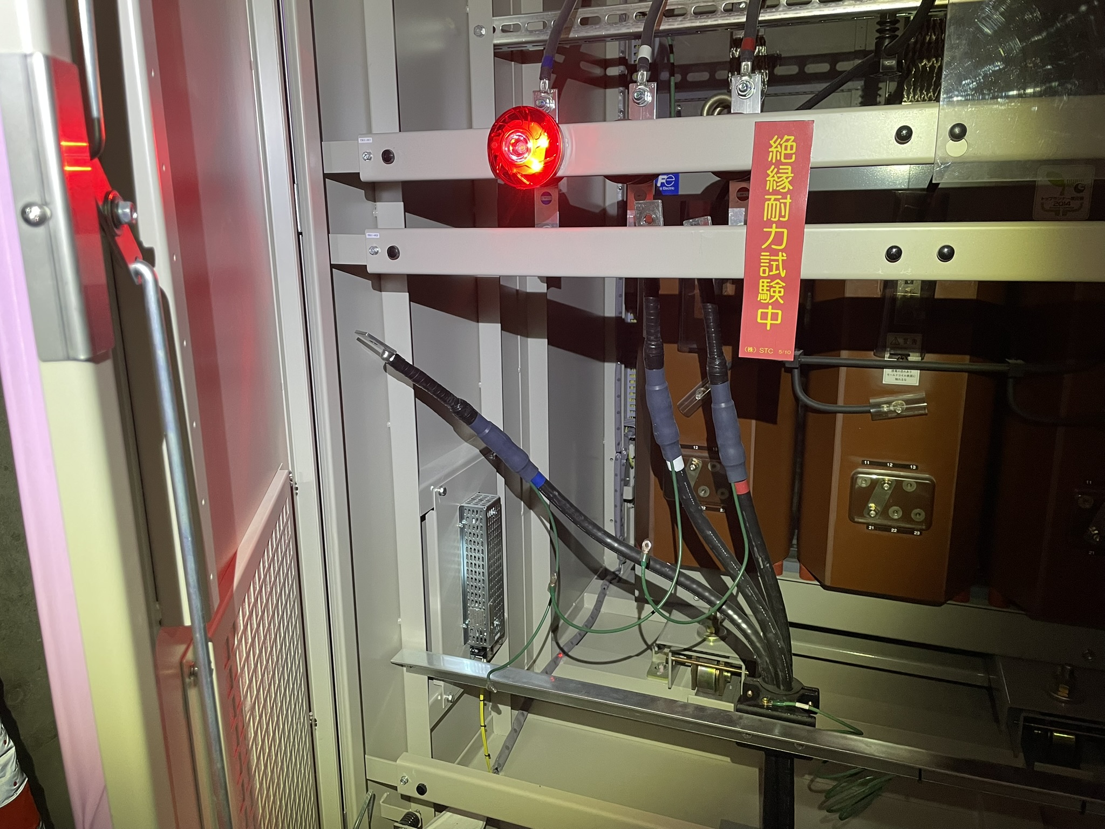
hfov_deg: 67.3
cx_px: 552
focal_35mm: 26
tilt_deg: -14.3
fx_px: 830
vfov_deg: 53.1
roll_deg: +0.3
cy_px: 414
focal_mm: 4.2
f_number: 1.6
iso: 200
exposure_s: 1/60
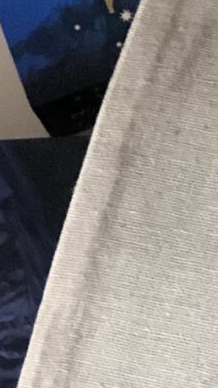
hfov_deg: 2.9
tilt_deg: -80.6
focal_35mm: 410
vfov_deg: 5.2
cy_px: 492
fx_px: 4217
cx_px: 875
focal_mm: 6.6
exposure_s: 1/30
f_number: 2.8
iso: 125
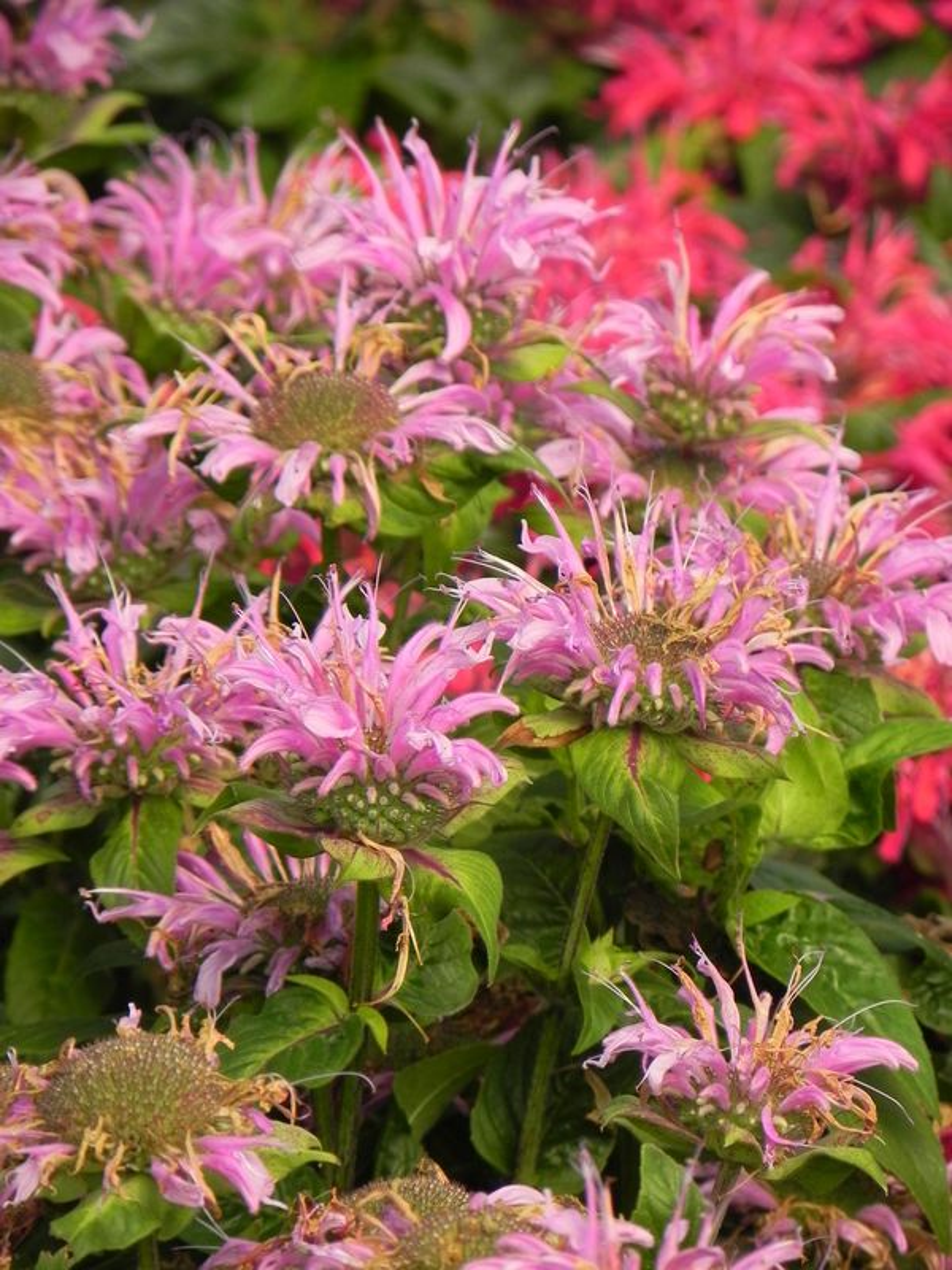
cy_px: 635
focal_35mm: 481
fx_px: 17638
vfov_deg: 4.1
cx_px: 476
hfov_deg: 3.1
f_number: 5
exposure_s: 1/640
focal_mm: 85.6
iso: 160
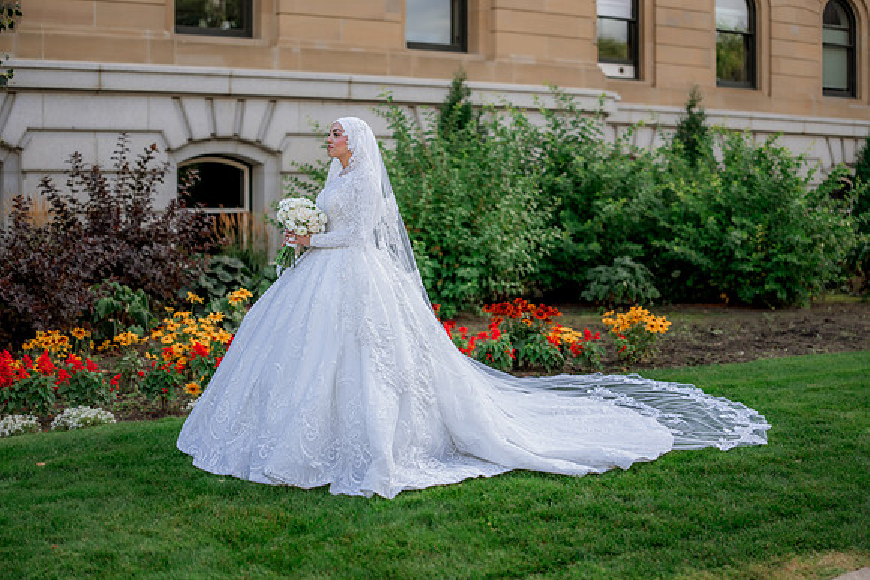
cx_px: 435
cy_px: 290
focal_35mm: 50
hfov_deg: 39.6
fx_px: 1209
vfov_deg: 27.0
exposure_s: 1/640
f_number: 2
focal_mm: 50
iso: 100
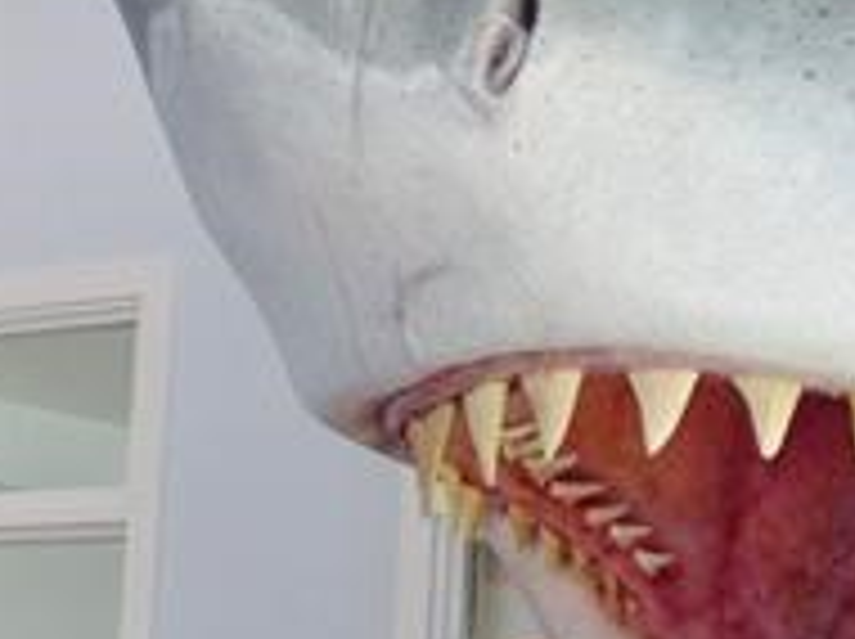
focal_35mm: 113
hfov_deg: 17.4
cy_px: 248
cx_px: 279
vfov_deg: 13.1
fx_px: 2788
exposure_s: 1/60
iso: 64
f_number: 2.4
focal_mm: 4.12
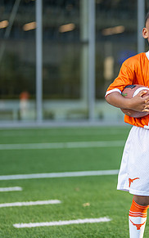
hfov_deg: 10.8
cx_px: 168
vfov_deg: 17.4
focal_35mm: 120
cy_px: 121
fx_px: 779
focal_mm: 50
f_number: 1.2
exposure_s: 1/1600
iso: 100
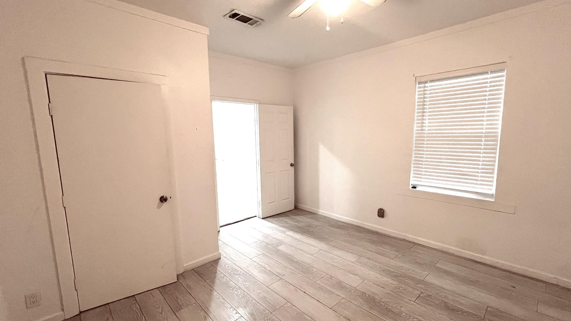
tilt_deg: -7.0
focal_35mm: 15
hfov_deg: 103.0
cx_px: 282
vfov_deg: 70.5
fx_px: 227
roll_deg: +1.2
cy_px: 170
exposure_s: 1/60
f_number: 1.8
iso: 250
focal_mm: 1.57
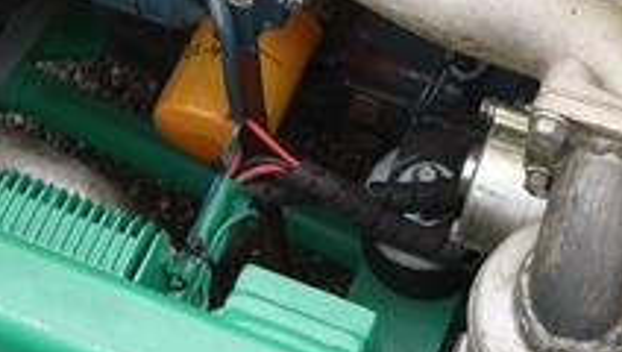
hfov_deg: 20.2
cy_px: -290
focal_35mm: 105
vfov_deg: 10.8
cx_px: 466
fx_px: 1734
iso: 100
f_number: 3.8
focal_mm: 16
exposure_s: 1/80
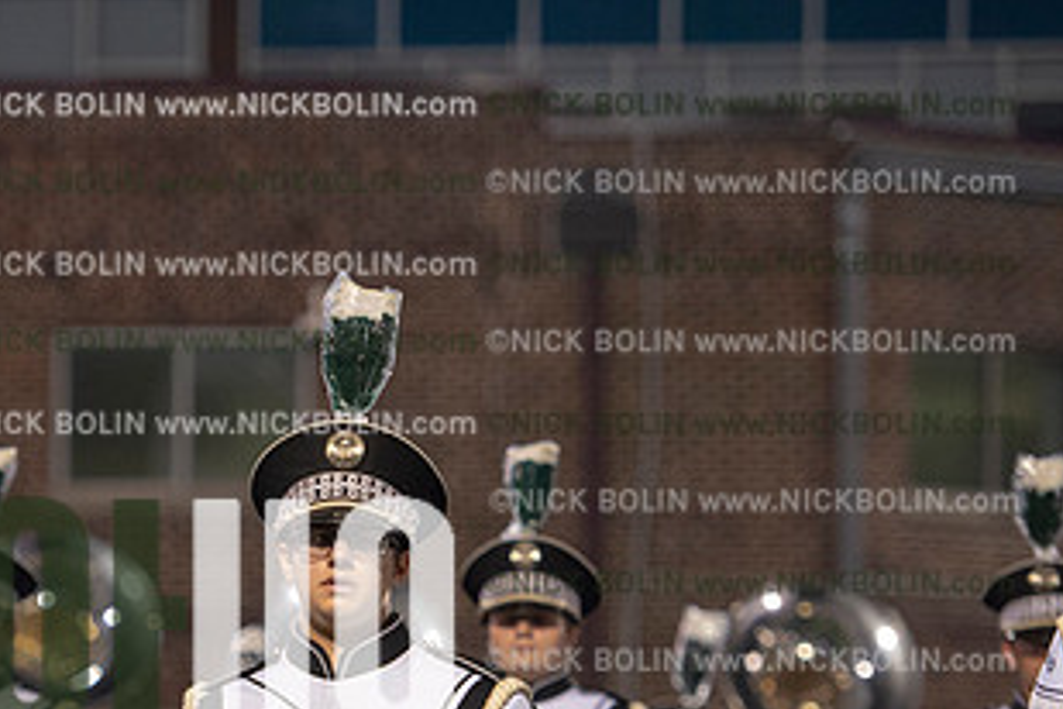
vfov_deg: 5.4
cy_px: 661
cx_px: 210
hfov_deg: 8.1
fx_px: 7470
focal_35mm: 253
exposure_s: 1/500
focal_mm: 135
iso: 4000
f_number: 2.8
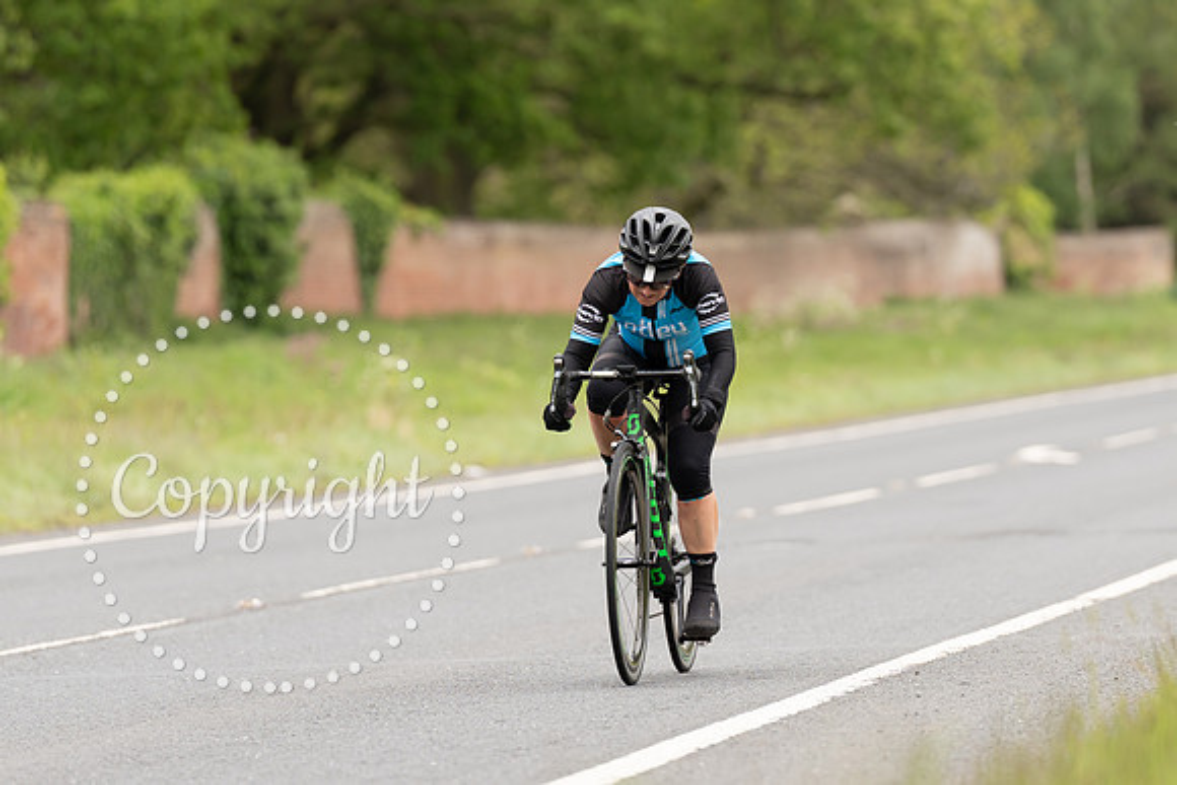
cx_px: 684
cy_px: 287
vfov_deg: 4.7
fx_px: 9627
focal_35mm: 294
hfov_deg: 7.0
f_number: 3.5
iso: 400
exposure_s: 1/1000
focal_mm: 200
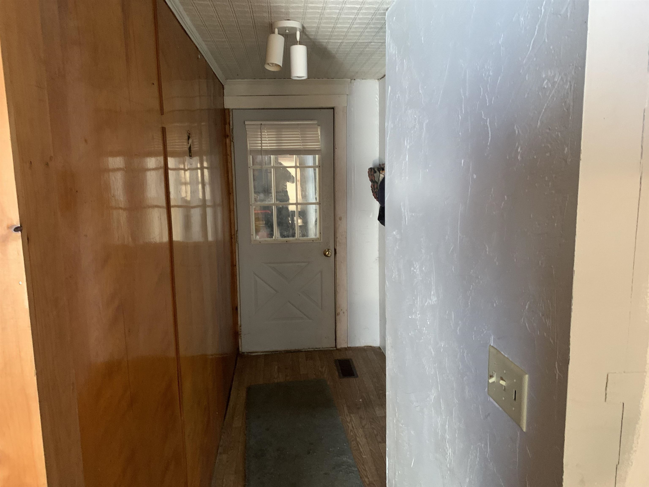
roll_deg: +1.7
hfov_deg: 67.3
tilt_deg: -6.3
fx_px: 487
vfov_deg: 53.1
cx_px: 324
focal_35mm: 26
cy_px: 244
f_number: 1.8
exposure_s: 1/30
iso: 500
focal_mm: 4.25
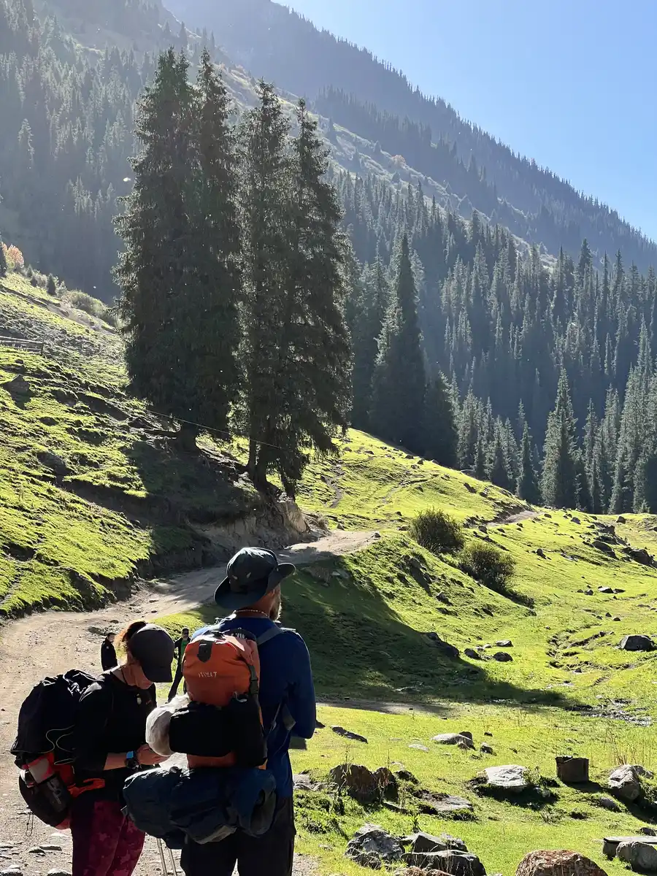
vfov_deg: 25.3
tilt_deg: +5.0
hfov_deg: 19.1
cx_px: 328
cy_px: 438
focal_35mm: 77
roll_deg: +1.0
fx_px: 1949
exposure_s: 1/622
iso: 32
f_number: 2.8
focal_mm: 9
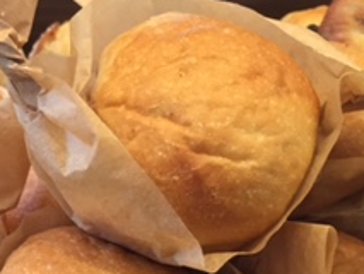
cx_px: 32
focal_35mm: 87
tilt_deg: -35.5
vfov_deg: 16.7
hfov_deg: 21.9
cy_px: 264
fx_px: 915
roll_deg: -1.6
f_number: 2.2
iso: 50
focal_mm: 4.15
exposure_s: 1/33
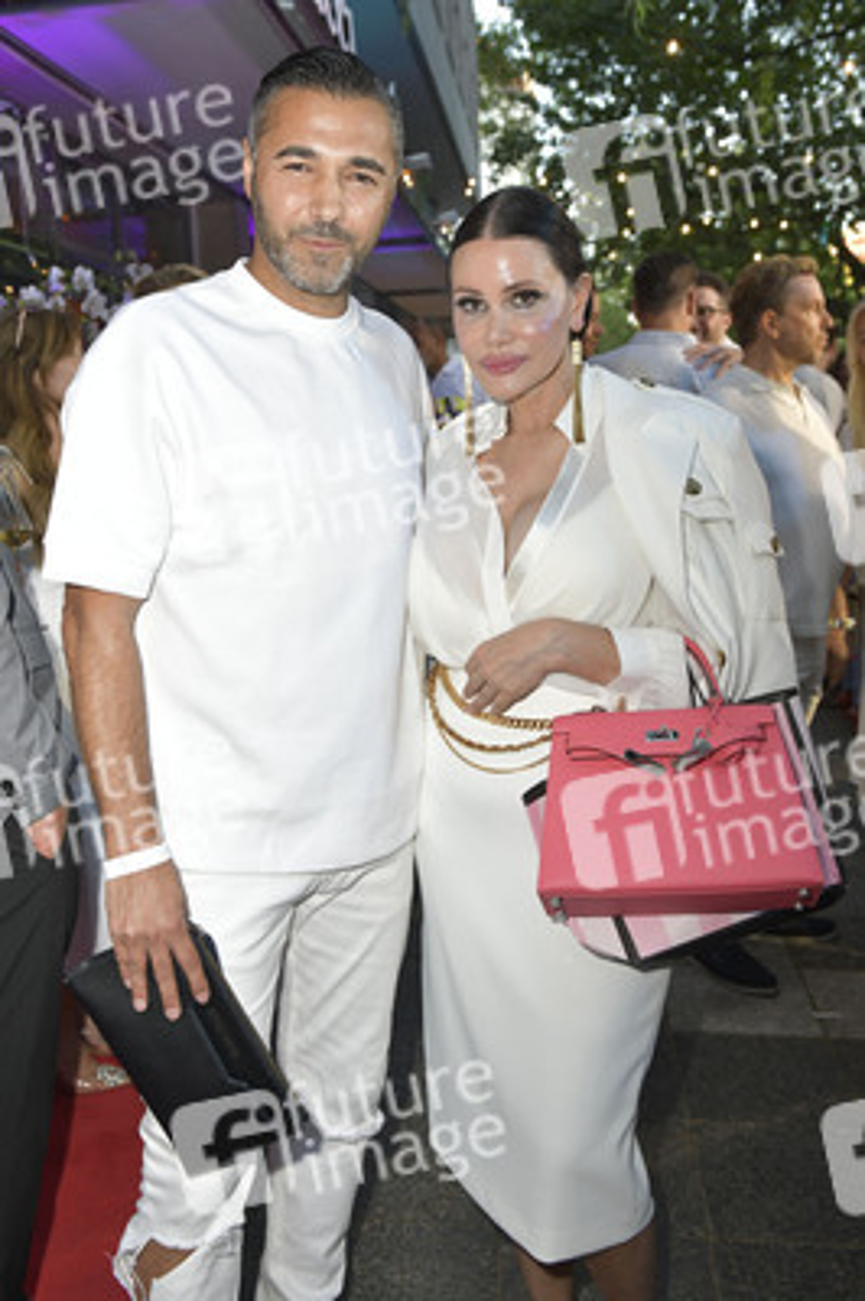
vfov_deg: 63.7
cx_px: 432
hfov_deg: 44.9
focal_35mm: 29
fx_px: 1047
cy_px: 650
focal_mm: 29
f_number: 5
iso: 800
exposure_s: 1/250
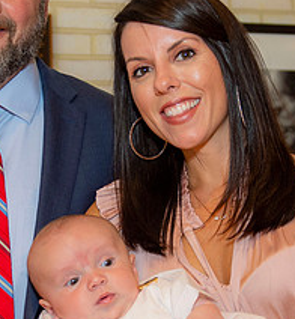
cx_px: 101
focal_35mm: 96
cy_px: 208
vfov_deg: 18.7
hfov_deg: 17.4
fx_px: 964
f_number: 2.8
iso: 1000
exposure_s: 1/100
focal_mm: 34
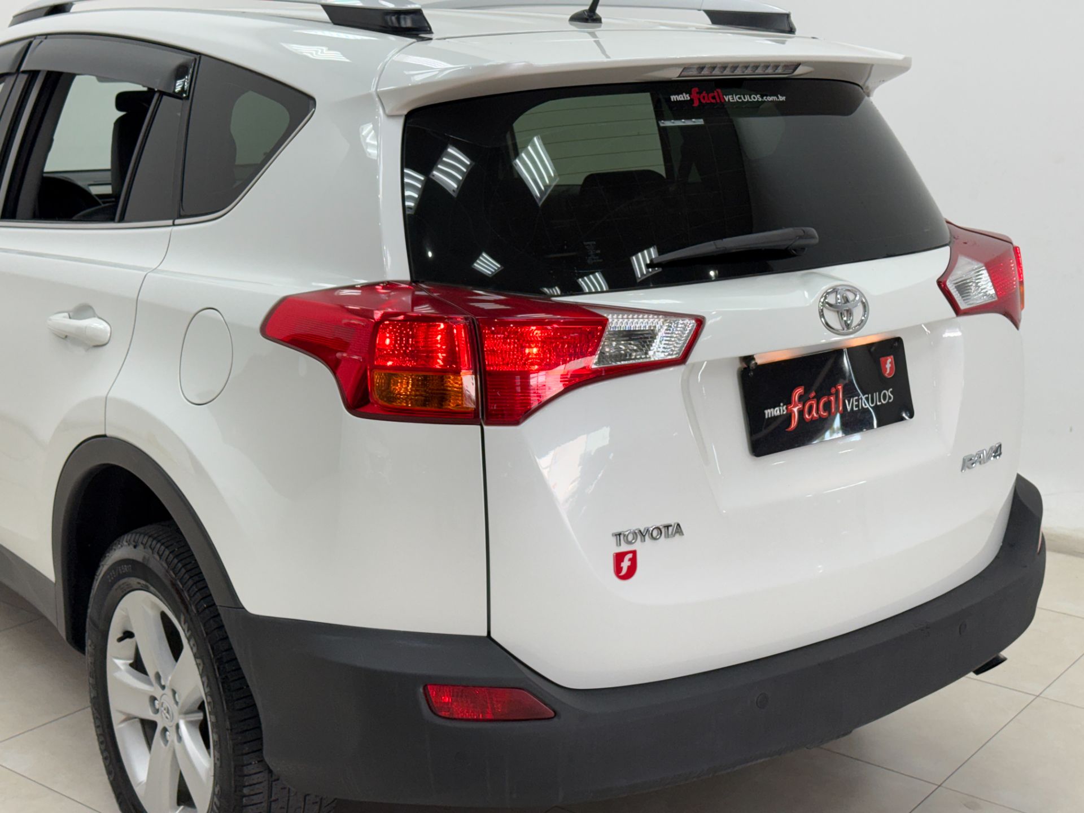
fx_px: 1503
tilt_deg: -13.2
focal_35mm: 48
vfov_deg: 30.3
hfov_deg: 39.7
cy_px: 406
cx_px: 542
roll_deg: -0.5
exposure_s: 1/120
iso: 64
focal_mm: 6.76
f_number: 1.78
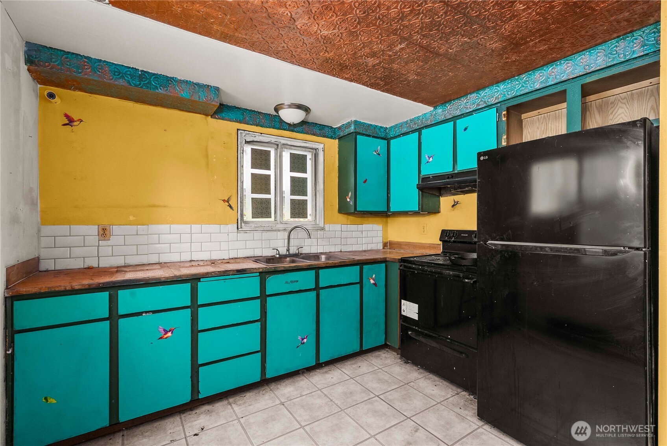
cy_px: 223
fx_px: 297
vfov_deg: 73.8
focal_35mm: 16
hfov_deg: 96.7
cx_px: 334
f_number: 8
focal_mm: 16
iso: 1000
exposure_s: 1/5
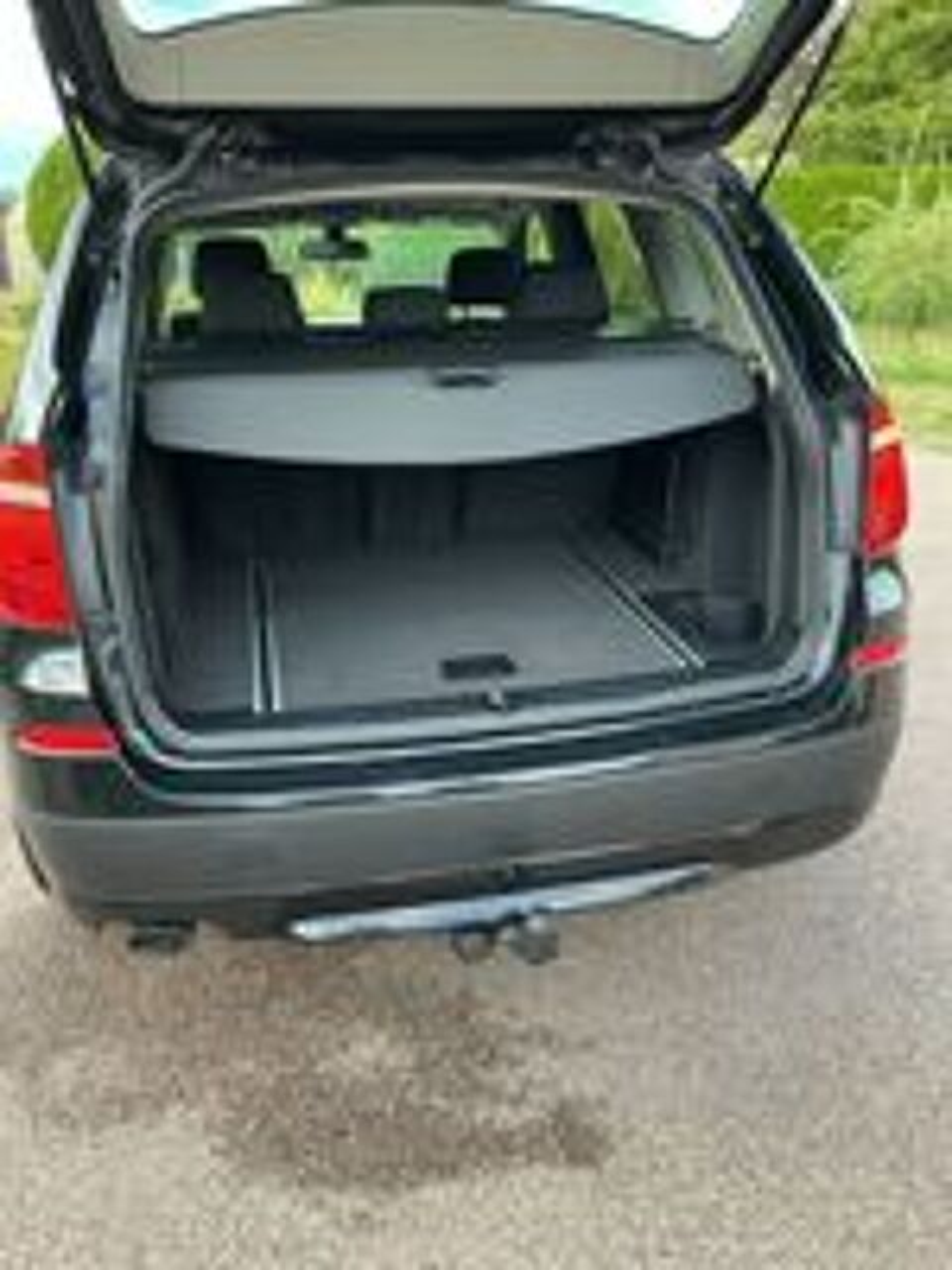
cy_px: 635
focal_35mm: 29
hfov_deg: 48.2
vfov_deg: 61.7
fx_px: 1063
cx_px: 476
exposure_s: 1/120
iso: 32
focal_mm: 3
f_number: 1.8
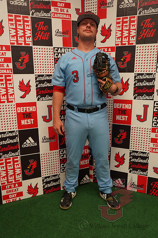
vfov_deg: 63.6
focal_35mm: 29
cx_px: 79
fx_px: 191
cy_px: 119
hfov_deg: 45.0
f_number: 4
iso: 1000
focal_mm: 29
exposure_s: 1/160
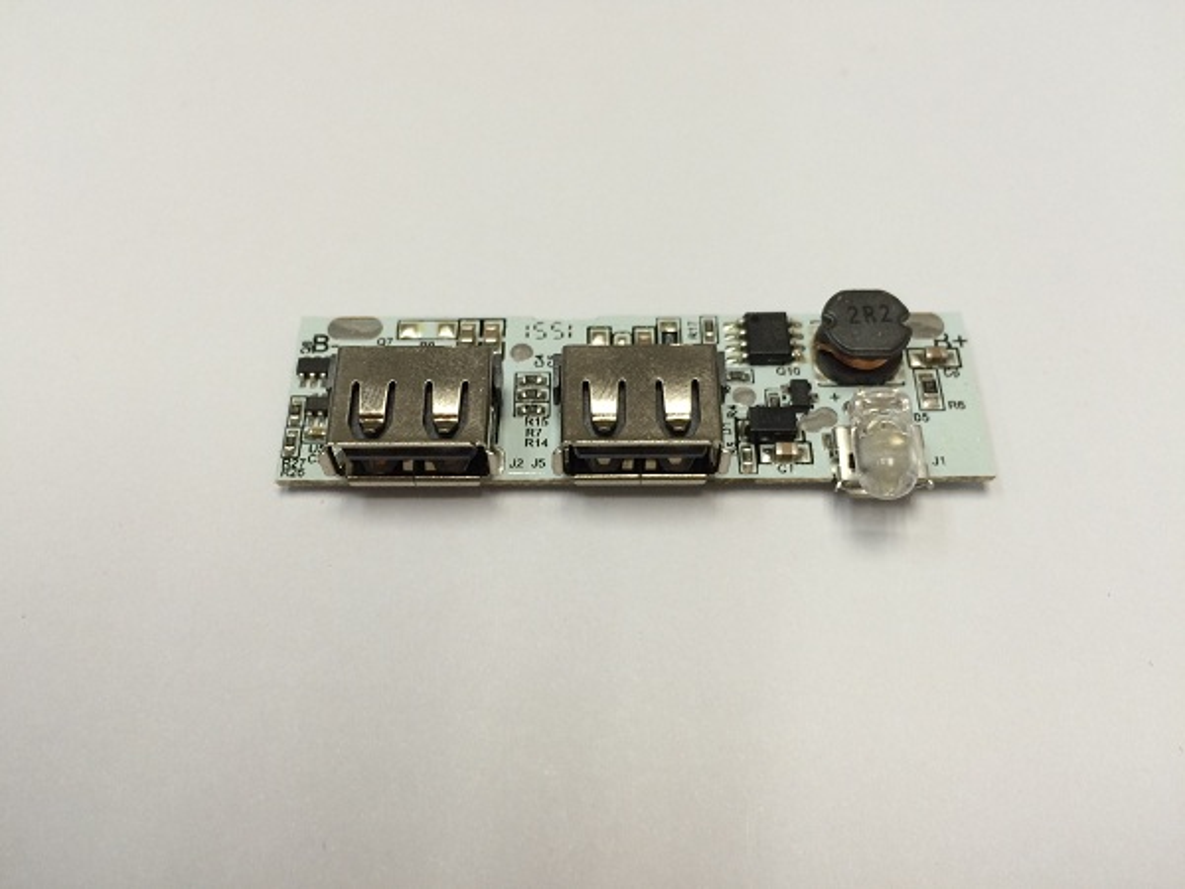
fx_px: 993
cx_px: 592
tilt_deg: -60.8
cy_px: 444
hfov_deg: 61.7
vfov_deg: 48.2
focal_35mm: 29
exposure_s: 1/33
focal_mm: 4.15
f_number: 2.2
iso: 50
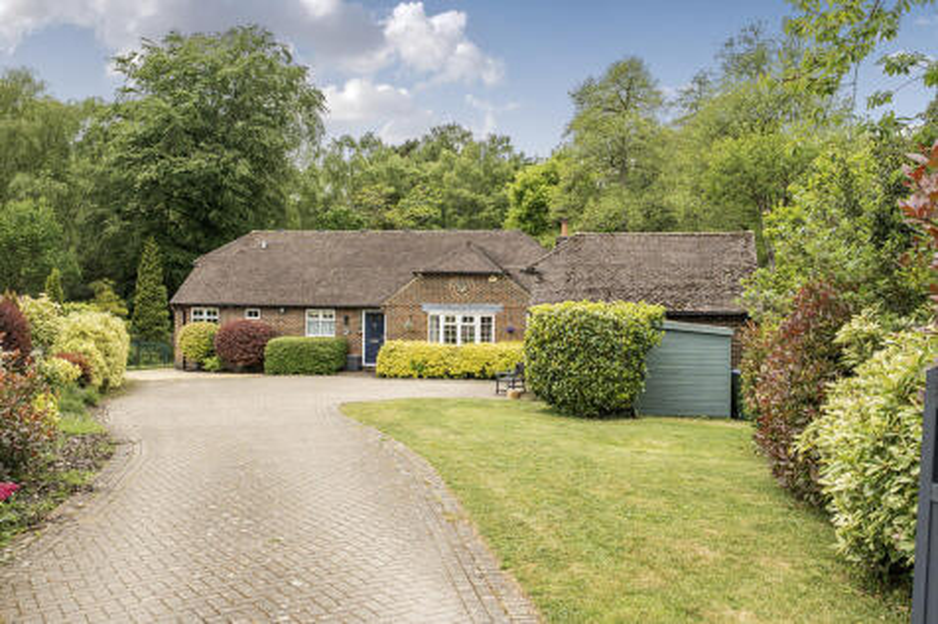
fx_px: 807
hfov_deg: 60.3
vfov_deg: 42.3
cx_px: 469
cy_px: 312
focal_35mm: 31
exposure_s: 1/250
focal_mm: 21
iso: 400
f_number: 8
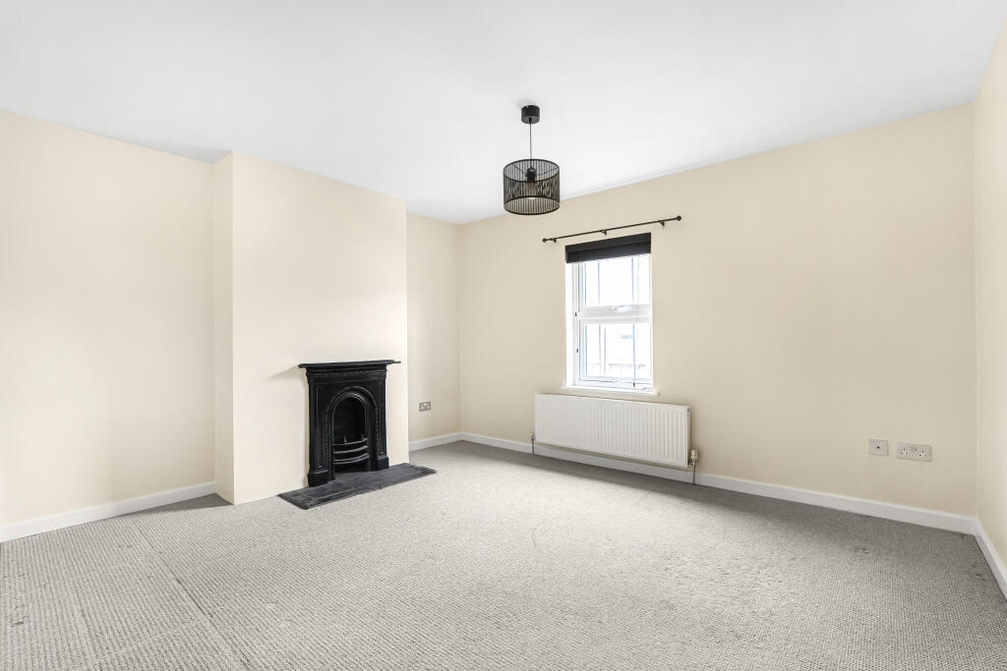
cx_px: 504
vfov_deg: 73.8
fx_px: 448
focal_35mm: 16
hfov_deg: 96.7
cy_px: 336
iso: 500
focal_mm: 16
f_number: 8
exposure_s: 1/8
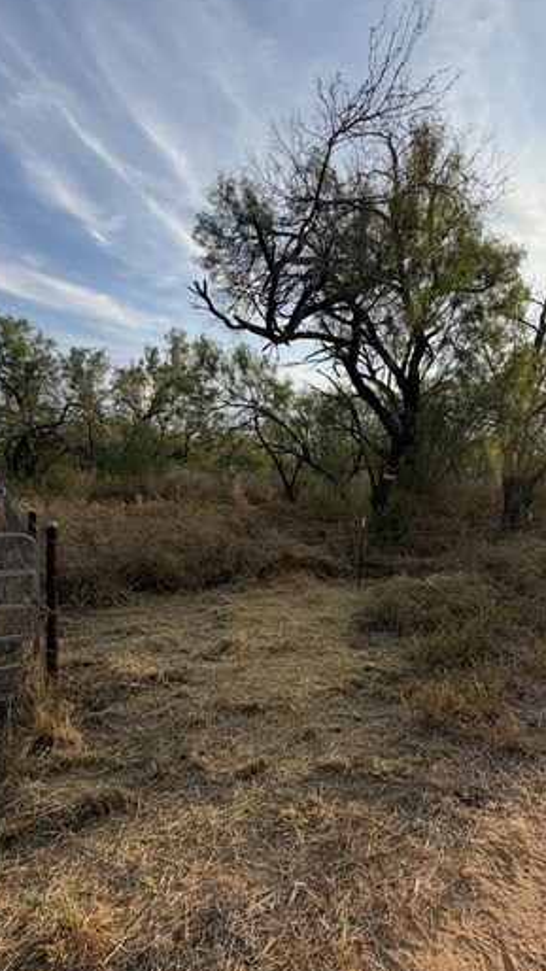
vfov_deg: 89.5
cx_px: 338
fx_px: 489
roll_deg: -2.0
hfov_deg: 57.7
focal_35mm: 19
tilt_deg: -3.9
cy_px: 516
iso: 40
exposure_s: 1/726
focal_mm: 2.22
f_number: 2.2
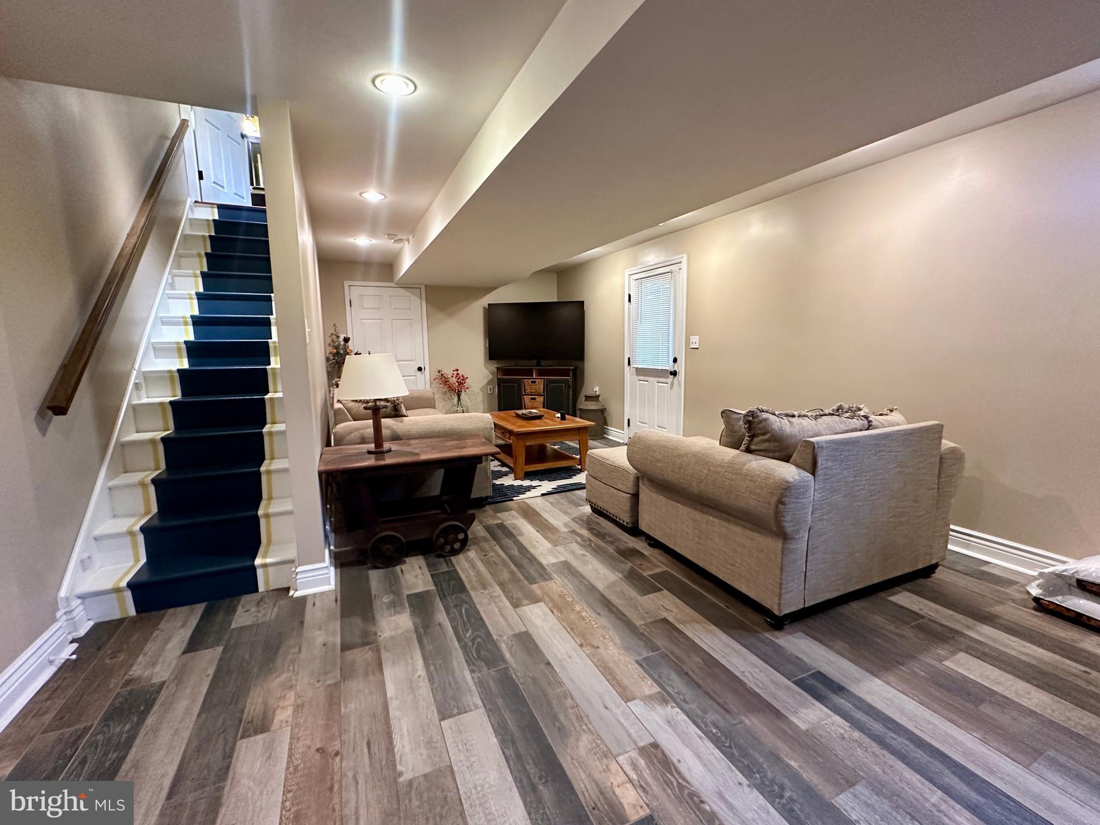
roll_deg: +1.8
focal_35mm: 14
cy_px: 412
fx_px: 445
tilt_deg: -7.7
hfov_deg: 102.1
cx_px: 550
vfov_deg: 85.7
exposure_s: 1/60
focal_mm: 2.22
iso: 500
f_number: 2.2
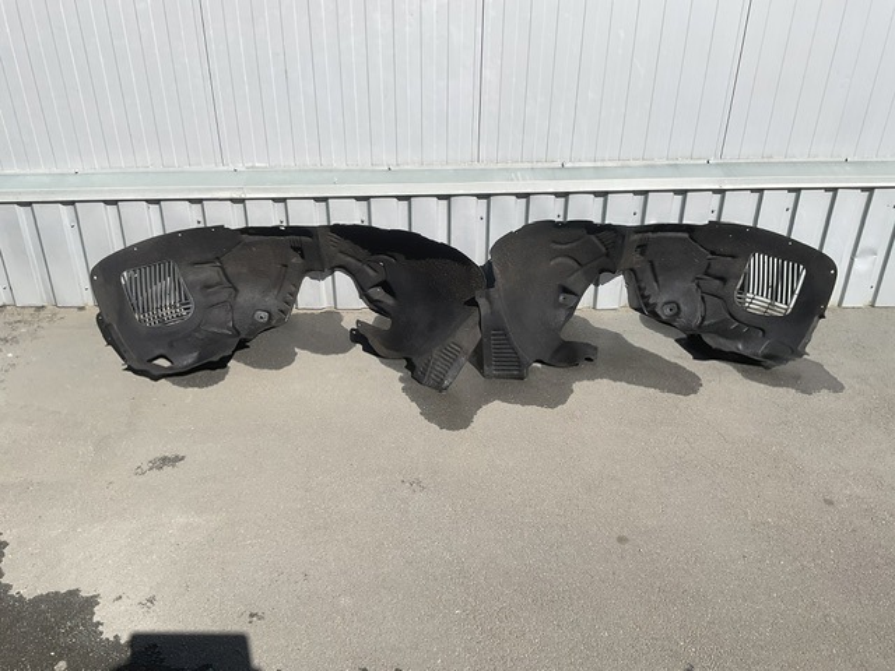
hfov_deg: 61.7
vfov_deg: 48.2
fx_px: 750
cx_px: 448
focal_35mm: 29
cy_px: 336
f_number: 1.8
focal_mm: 3
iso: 16
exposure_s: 1/2058
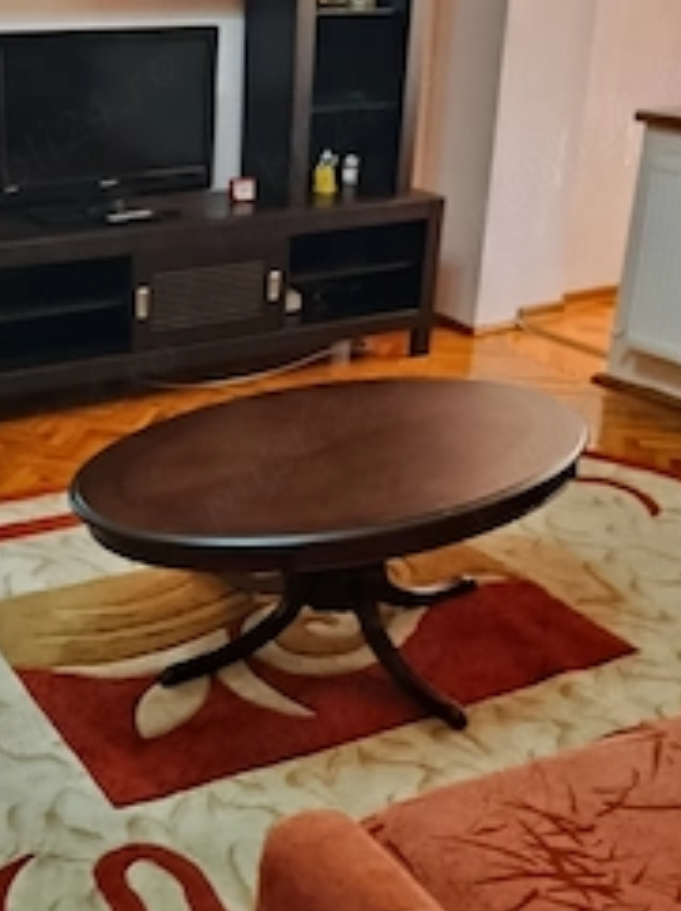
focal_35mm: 48
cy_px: 493
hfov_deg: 29.8
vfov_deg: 39.7
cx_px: 188
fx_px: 1261
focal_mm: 4.22
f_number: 1.8
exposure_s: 1/25
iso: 800
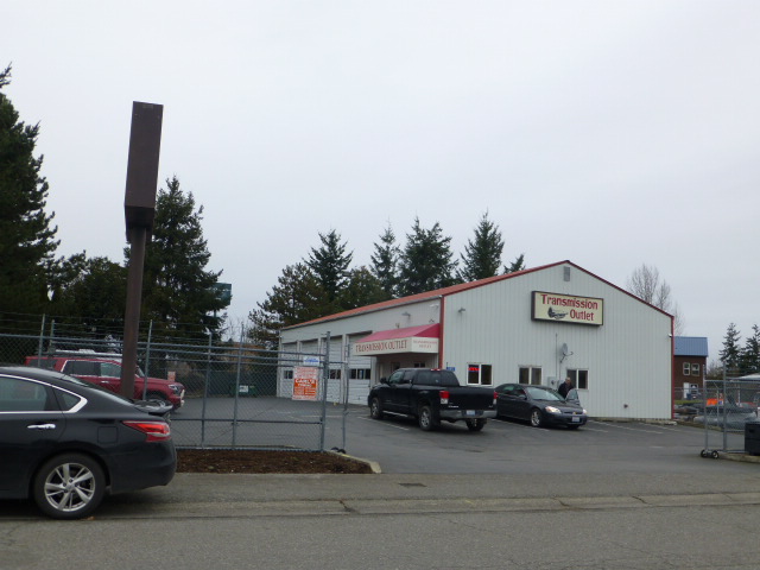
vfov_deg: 41.8
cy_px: 285
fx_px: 746
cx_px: 380
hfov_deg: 54.0
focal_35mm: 34
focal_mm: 6.1
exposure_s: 1/200
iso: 100
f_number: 3.7
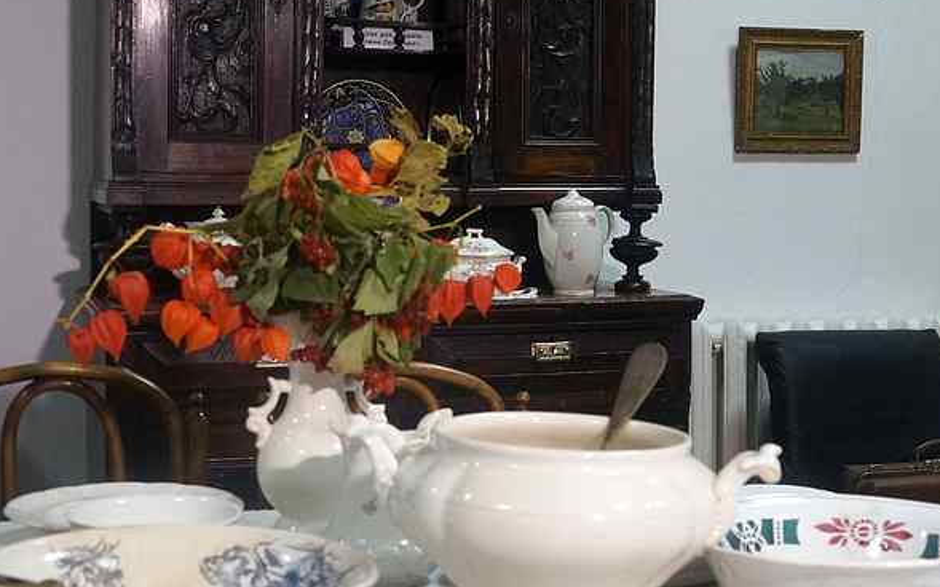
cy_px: 256
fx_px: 1434
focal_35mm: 56
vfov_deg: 23.1
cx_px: 492
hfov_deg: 36.3
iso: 800
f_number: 4
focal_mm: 18
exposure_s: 1/60
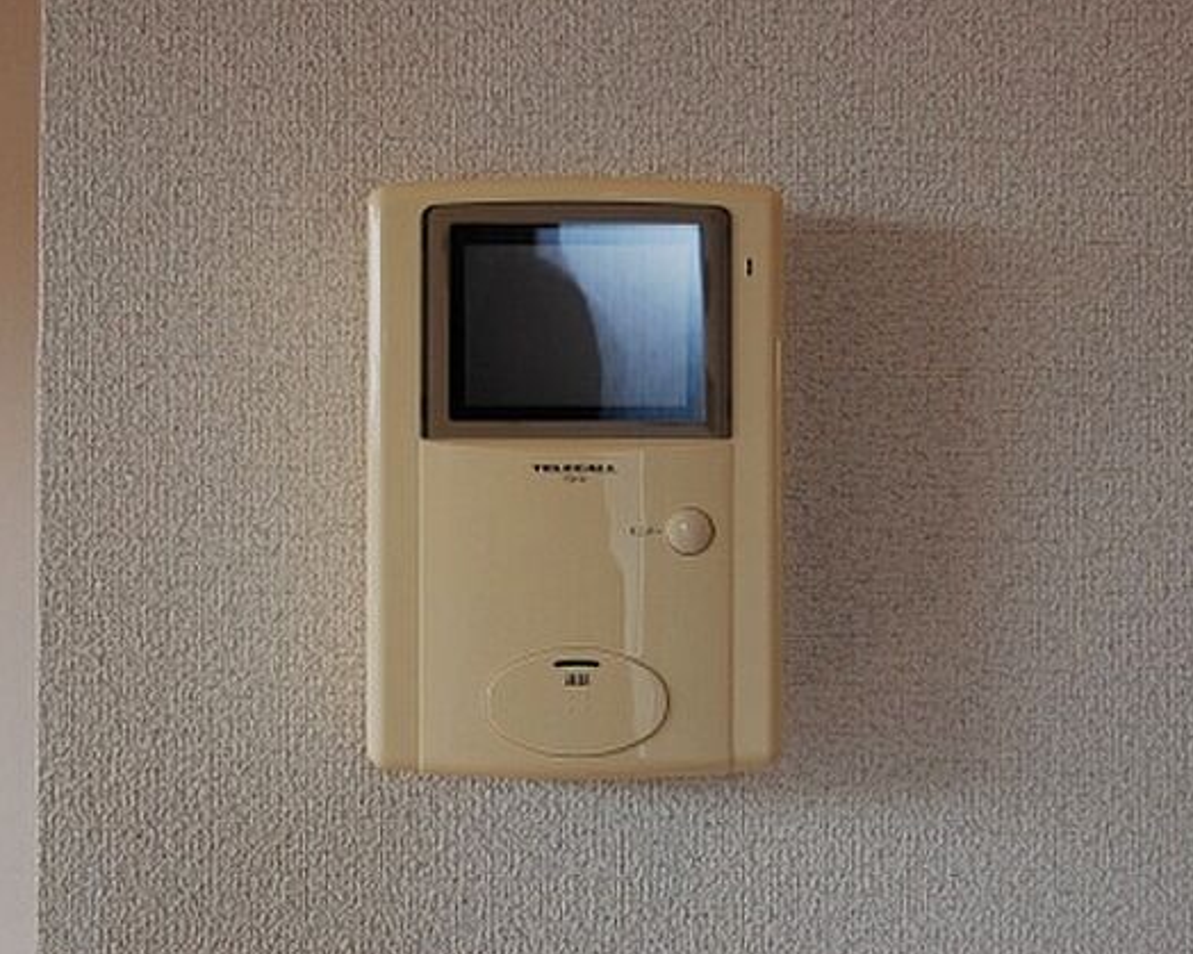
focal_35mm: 55
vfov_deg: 27.6
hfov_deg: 34.1
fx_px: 1942
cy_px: 475
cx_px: 562
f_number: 5.6
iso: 400
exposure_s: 1/125
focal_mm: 32
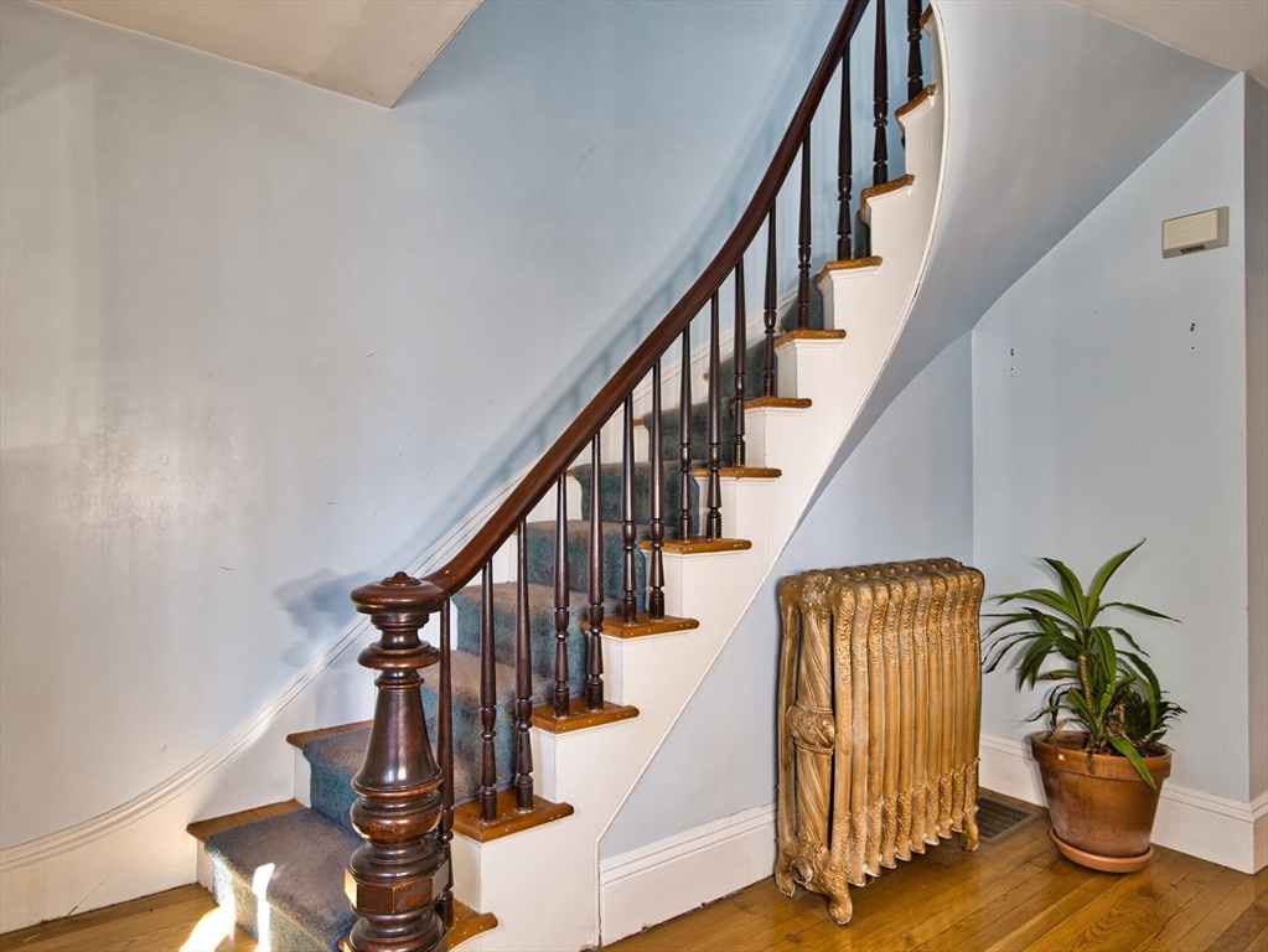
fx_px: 733
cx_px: 634
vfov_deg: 66.0
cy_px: 476
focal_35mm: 20
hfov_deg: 81.7
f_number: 1.7
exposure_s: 1/80
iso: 100
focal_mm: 10
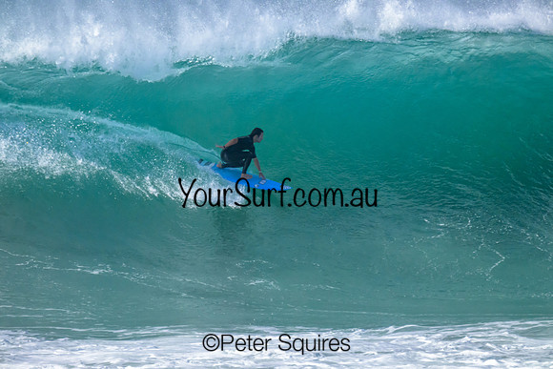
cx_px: 276
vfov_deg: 1.7
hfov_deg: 2.6
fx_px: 12291
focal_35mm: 800
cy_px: 184
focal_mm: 800
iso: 8000
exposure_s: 1/2500
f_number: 11
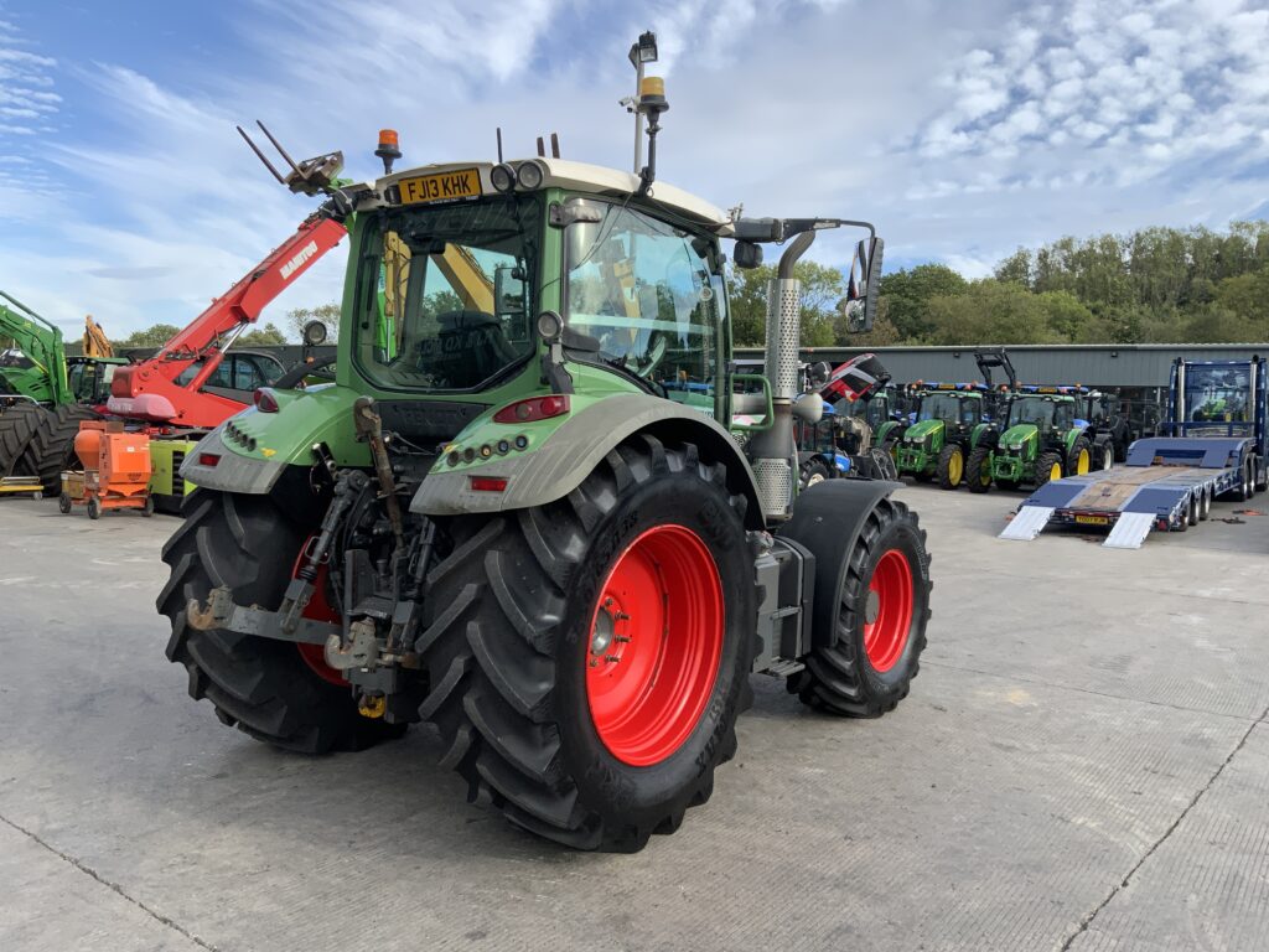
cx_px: 634
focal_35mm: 29
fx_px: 1063
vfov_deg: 48.2
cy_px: 476
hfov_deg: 61.7
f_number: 1.8
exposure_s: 1/912
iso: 16
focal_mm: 3
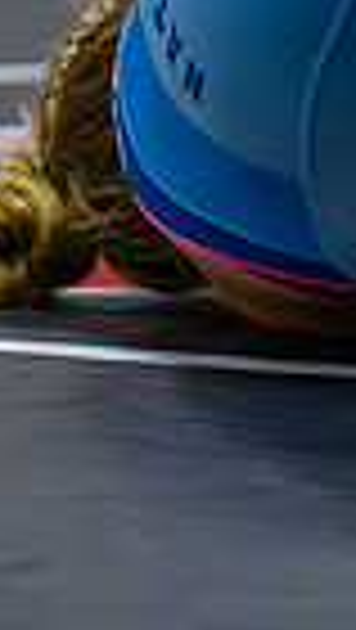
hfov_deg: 1.9
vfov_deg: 3.4
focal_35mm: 635
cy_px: 265
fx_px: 10631
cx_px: 892
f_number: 2.8
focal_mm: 105
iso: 10000
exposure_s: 1/800
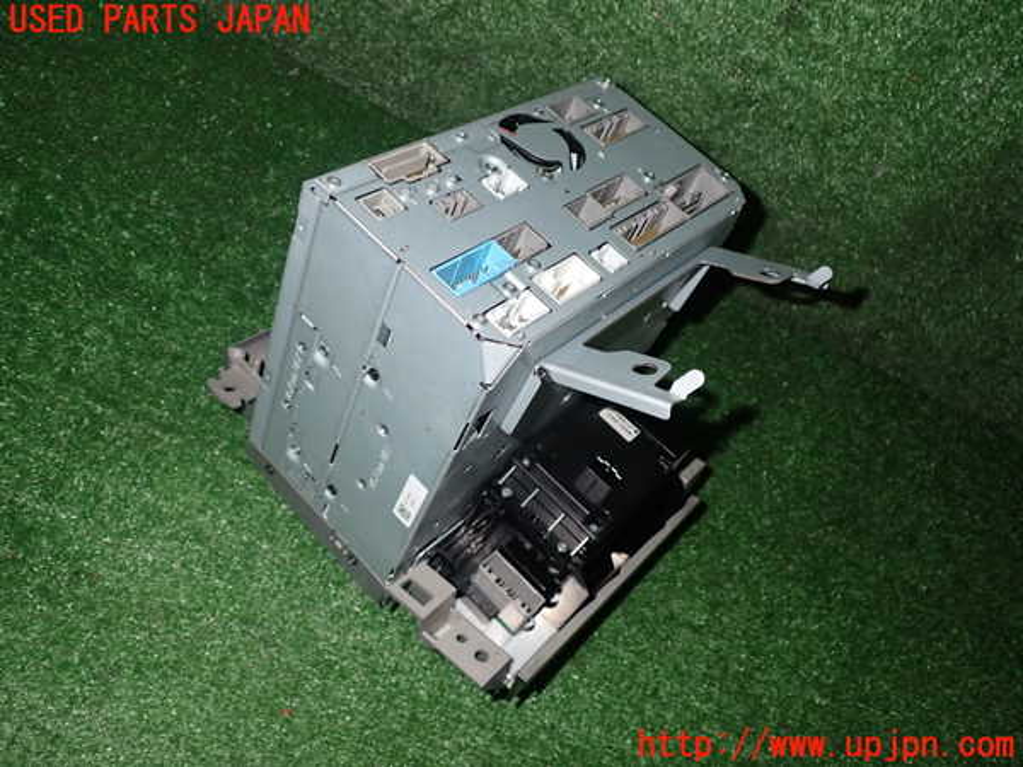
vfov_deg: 46.8
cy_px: 384
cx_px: 512
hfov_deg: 60.0
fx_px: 887
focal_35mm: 30
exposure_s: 1/30
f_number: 6.3
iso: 320
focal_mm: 5.4
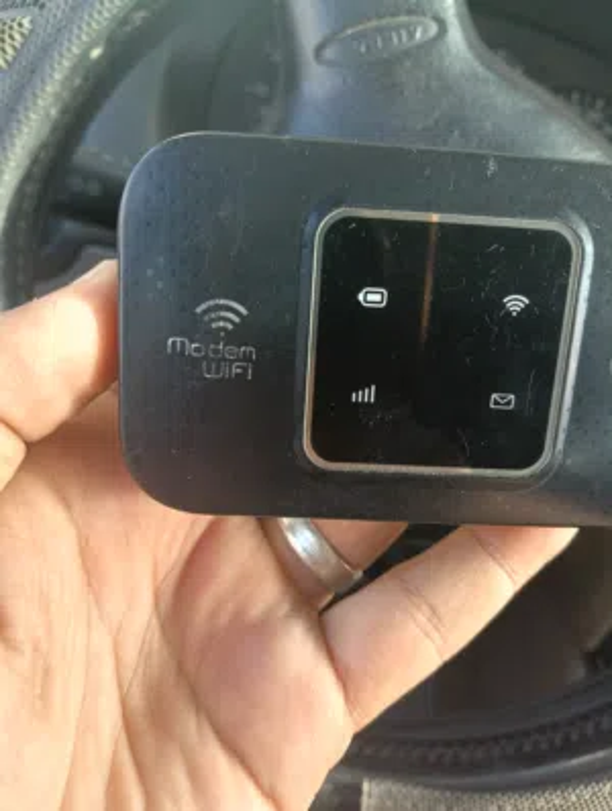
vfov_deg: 67.2
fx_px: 611
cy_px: 406
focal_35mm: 26
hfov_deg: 53.2
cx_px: 306
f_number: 1.8
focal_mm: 4.05
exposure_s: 1/143
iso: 100
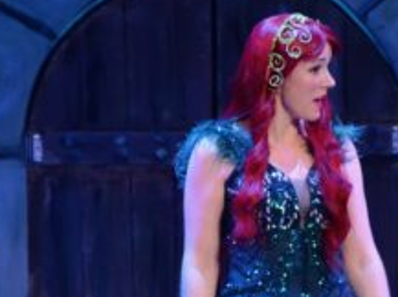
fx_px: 5751
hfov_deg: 4.0
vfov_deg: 3.0
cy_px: 324
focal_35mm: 501
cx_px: 297
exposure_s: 1/100
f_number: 4.5
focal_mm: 98
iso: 1600
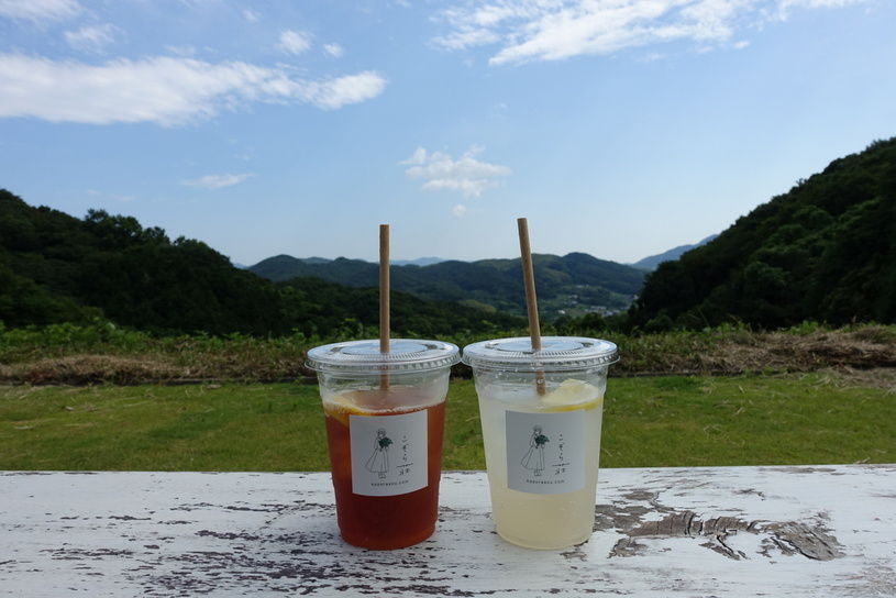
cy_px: 299
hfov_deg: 73.7
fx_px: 598
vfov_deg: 53.2
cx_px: 448
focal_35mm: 24
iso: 125
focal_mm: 8.8
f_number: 5.6
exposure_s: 1/800
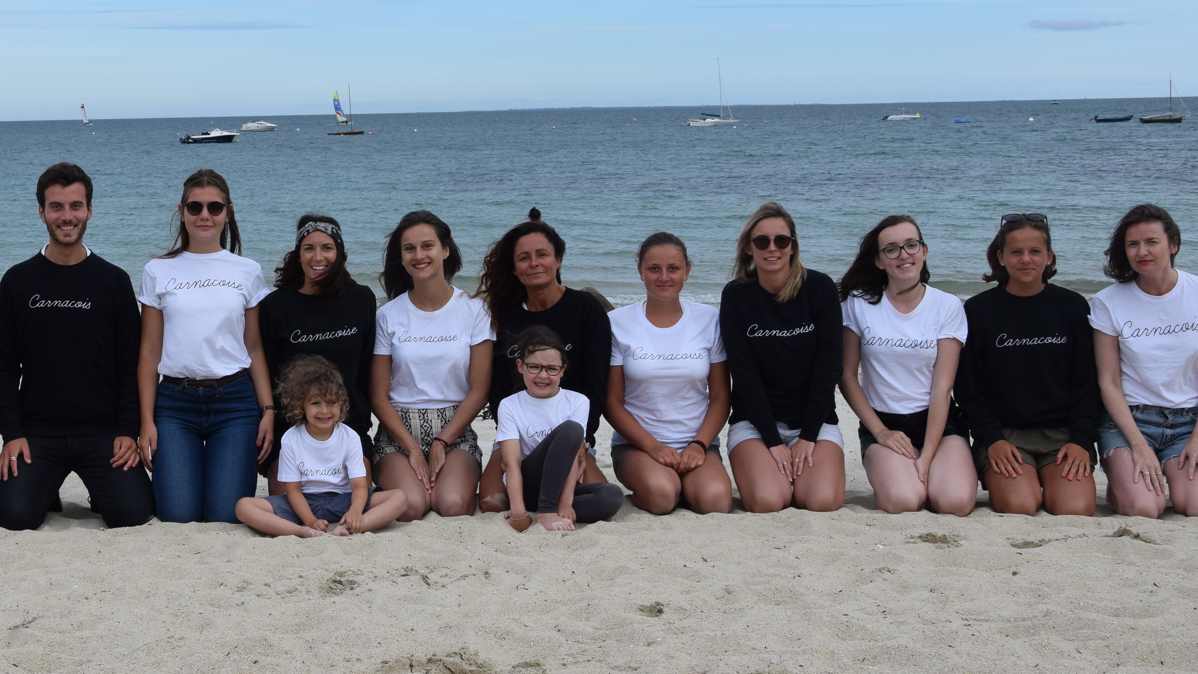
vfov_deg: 17.7
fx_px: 2160
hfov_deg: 30.7
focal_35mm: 68
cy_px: 210
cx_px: 360
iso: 200
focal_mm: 28
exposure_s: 1/320
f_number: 9
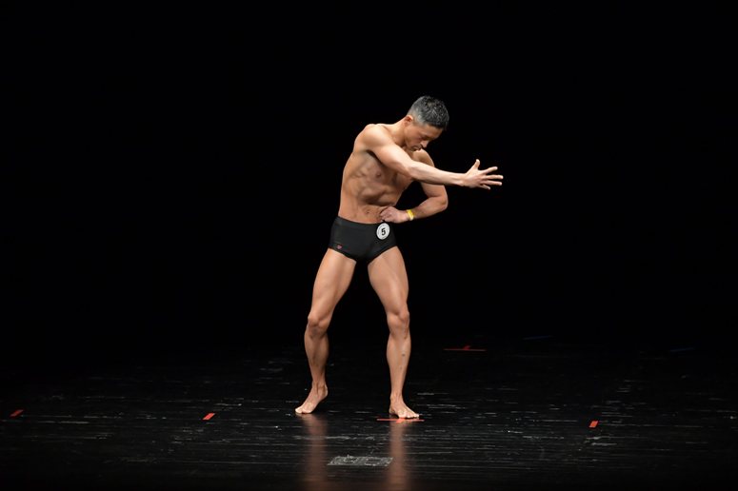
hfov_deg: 8.1
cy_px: 246
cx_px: 369
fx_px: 5225
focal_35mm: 255
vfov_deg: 5.4
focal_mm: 170
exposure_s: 1/400
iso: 3200
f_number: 5.6
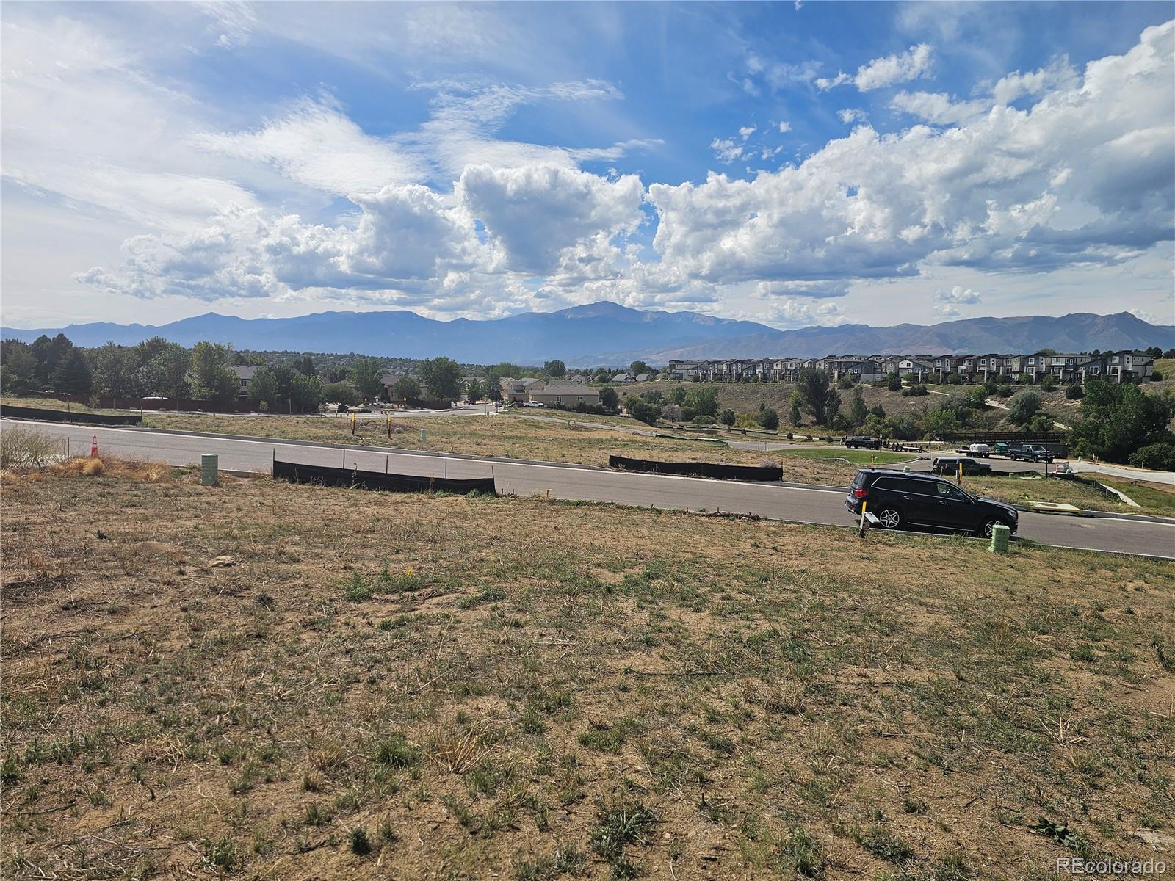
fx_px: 781
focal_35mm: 23
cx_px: 588
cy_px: 440
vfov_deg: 58.9
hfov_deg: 73.9
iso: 10
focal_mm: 6.3
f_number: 1.7
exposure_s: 1/1525
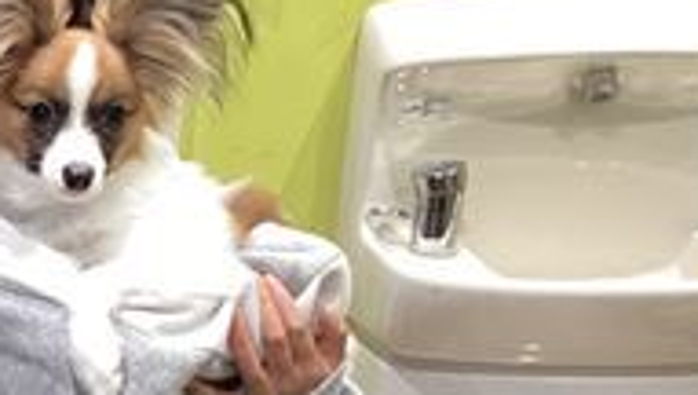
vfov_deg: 11.4
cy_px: 340
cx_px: -201
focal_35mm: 106
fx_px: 1964
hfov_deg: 18.7
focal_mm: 3.3
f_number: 2.4
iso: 80
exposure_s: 1/50
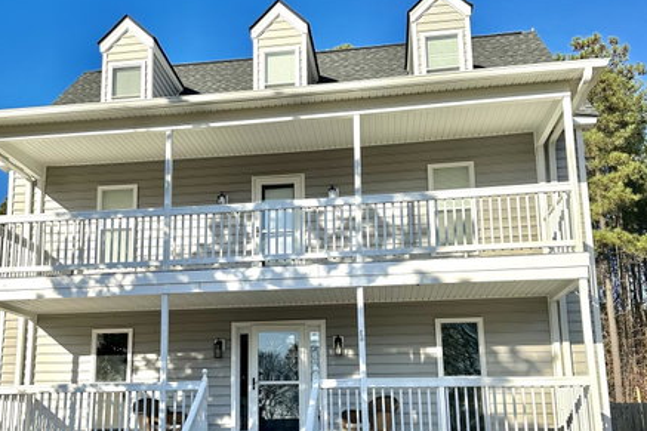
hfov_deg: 49.4
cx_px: 277
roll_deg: -0.4
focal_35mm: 39
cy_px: 294
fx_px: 701
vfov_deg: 33.8
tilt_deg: +11.2
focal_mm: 6.86
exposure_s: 1/3472
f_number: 1.78
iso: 80
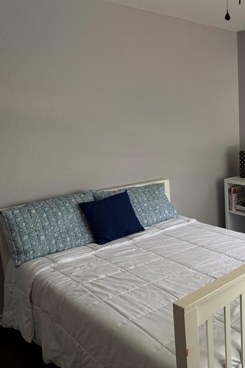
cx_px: 246
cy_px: 181
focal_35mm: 34
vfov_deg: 55.8
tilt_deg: -9.6
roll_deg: +2.1
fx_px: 347
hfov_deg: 35.1
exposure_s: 1/121
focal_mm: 6.76
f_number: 1.78
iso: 200
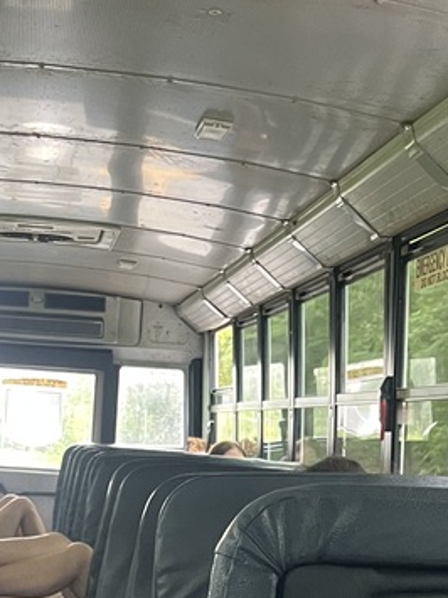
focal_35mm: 75
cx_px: 101
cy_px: 778
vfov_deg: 23.1
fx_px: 1295
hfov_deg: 19.5
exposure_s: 1/60
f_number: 1.6
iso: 320
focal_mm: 5.1
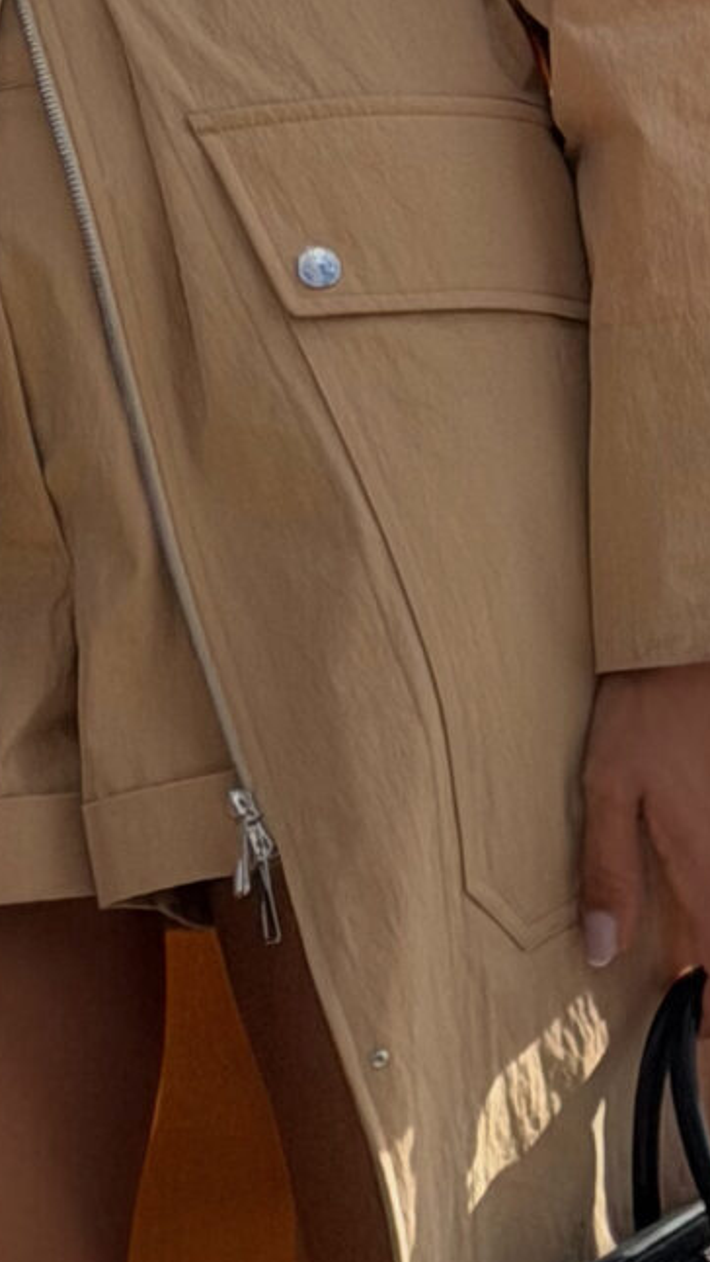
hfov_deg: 5.9
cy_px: -222
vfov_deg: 10.3
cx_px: 96
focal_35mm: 207
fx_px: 6927
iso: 80
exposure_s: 1/5208
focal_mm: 6.76
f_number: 1.78
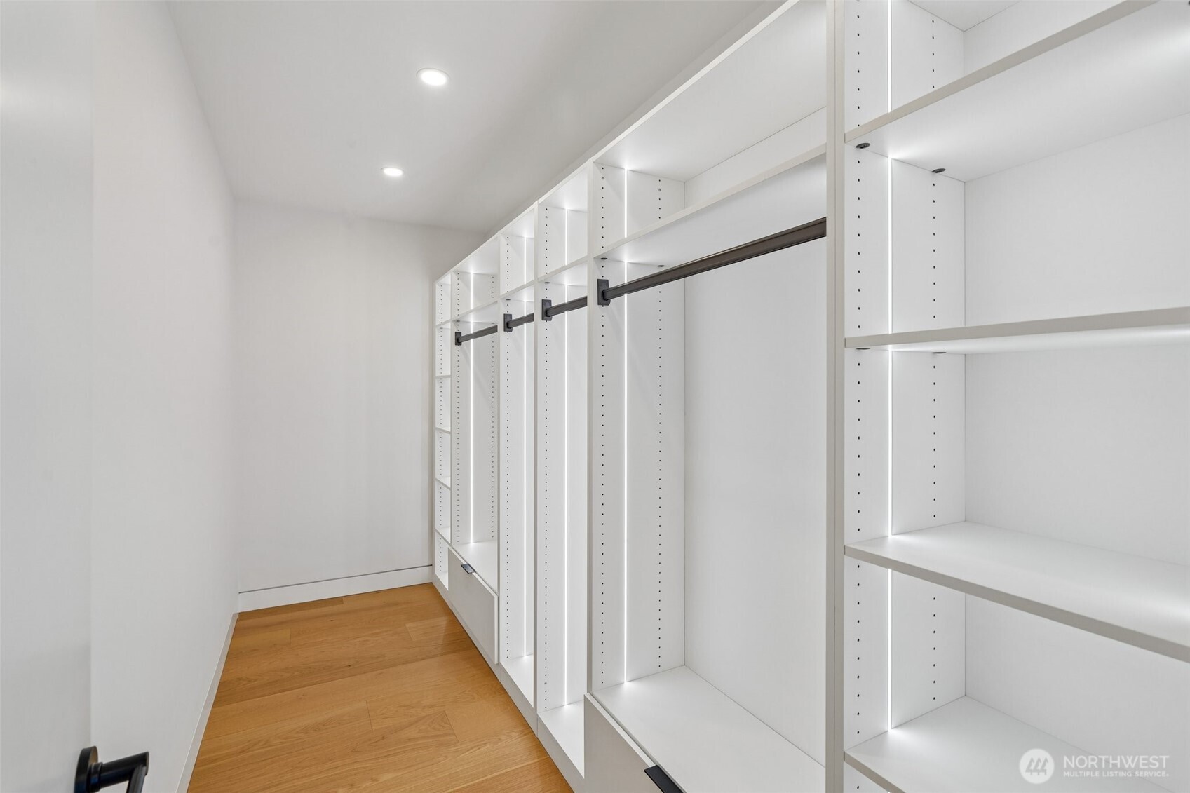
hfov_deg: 96.7
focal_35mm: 16
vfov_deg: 73.7
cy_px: 396
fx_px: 529
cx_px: 595
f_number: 8
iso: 400
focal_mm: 16
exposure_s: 1/125
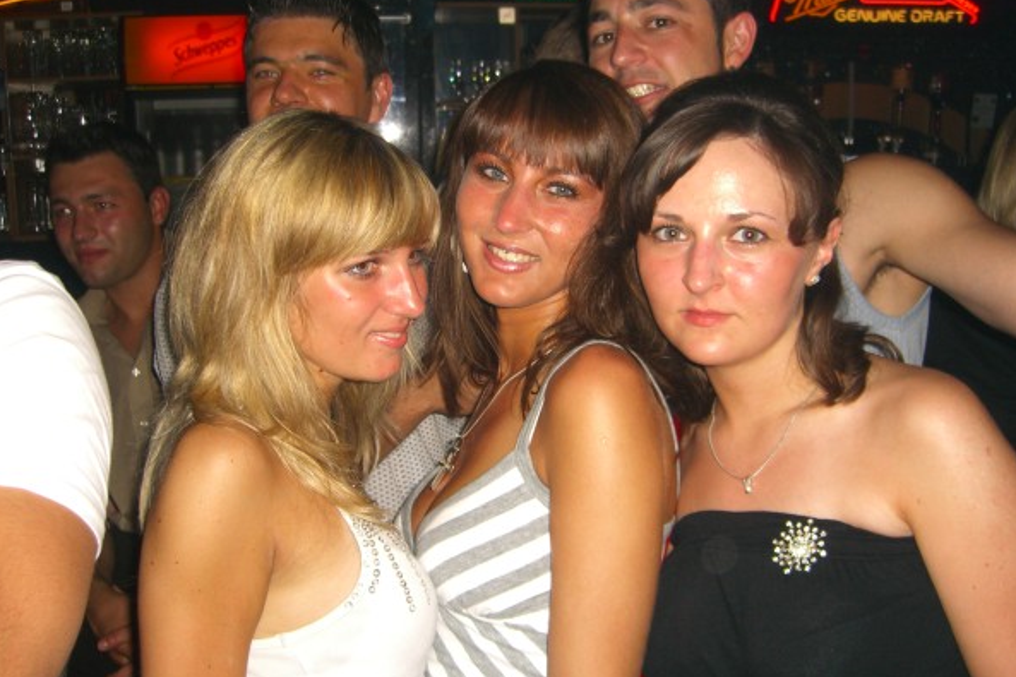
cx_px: 509
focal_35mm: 40
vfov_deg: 33.4
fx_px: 1129
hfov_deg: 48.5
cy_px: 333
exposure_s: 1/60
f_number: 2.8
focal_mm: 7.9
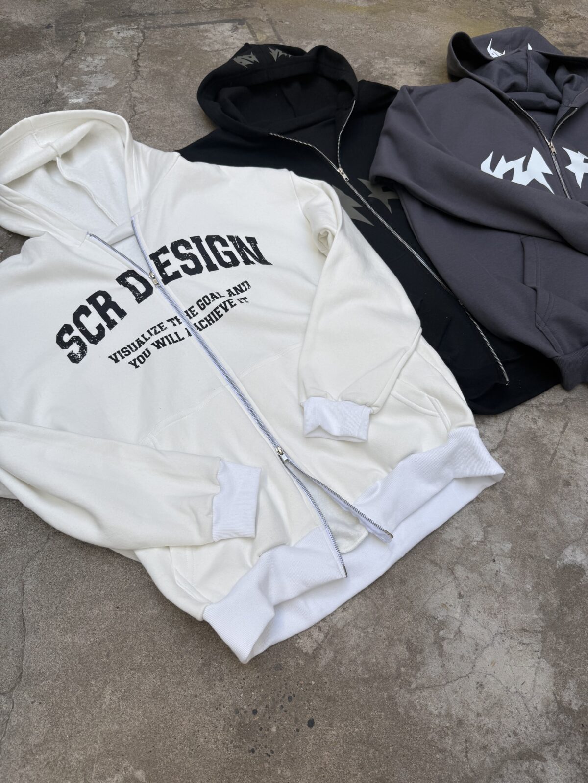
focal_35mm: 24
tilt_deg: -59.8
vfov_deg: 71.6
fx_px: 544
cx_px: 294
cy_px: 392
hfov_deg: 56.8
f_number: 1.78
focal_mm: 6.76
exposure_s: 1/338
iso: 80
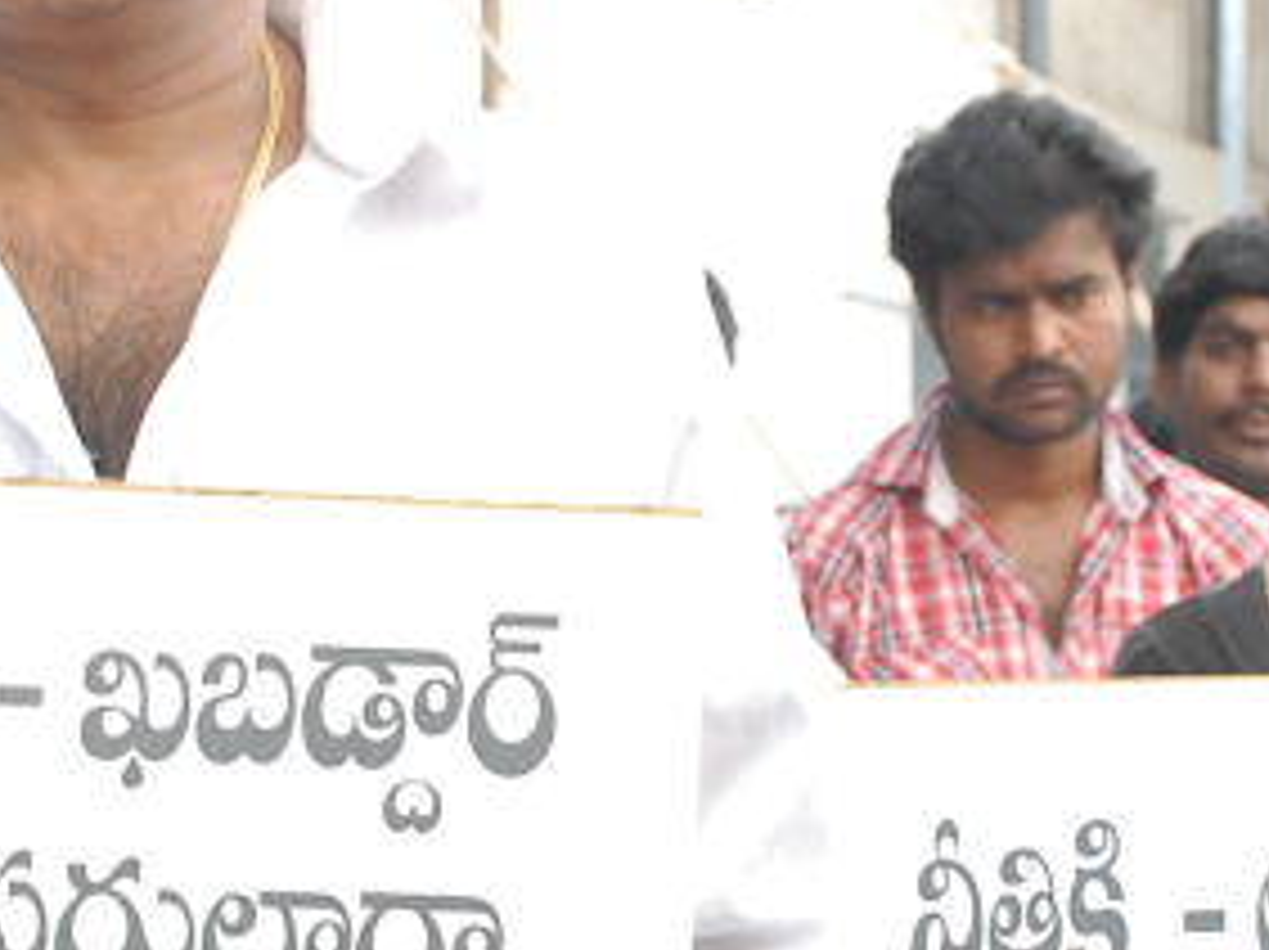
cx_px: 630
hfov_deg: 11.8
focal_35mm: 168
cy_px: 664
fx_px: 6154
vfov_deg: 8.8
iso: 320
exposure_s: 1/125
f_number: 5.6
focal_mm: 32
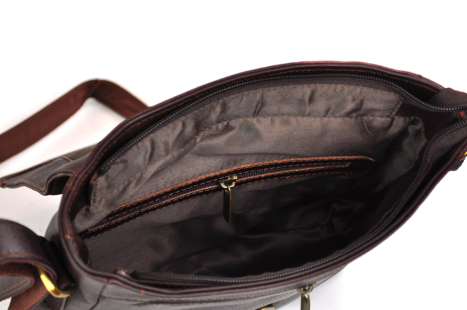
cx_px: 234
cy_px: 155
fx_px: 1069
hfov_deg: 24.6
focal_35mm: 82
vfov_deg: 16.5
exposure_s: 1/30
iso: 125
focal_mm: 55
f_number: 5.6
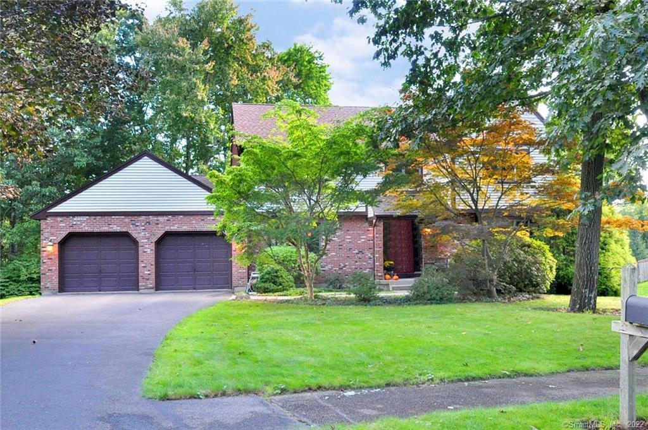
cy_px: 215
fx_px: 539
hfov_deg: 62.0
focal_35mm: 30
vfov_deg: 43.5
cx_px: 324
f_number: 8
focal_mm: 20
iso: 1600
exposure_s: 1/100
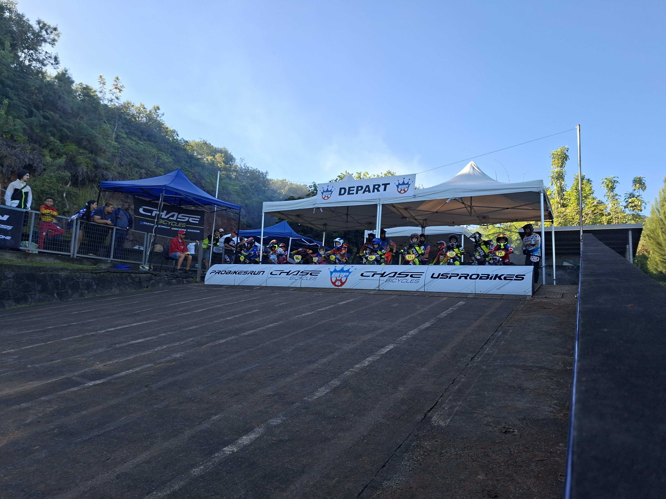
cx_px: 333
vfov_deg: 58.9
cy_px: 250
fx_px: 443
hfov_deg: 73.9
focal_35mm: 23
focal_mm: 5.54
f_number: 1.8
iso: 50
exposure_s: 1/837
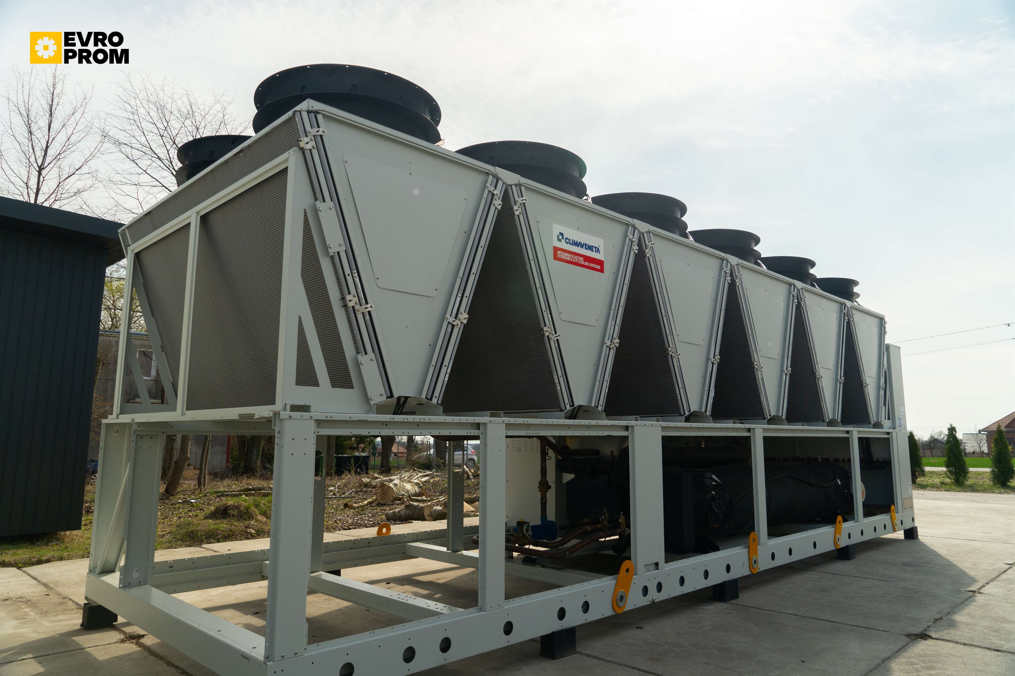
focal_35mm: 24
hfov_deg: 73.7
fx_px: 677
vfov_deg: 53.1
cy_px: 338
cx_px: 508
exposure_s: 1/320
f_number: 7.1
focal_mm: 24
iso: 160
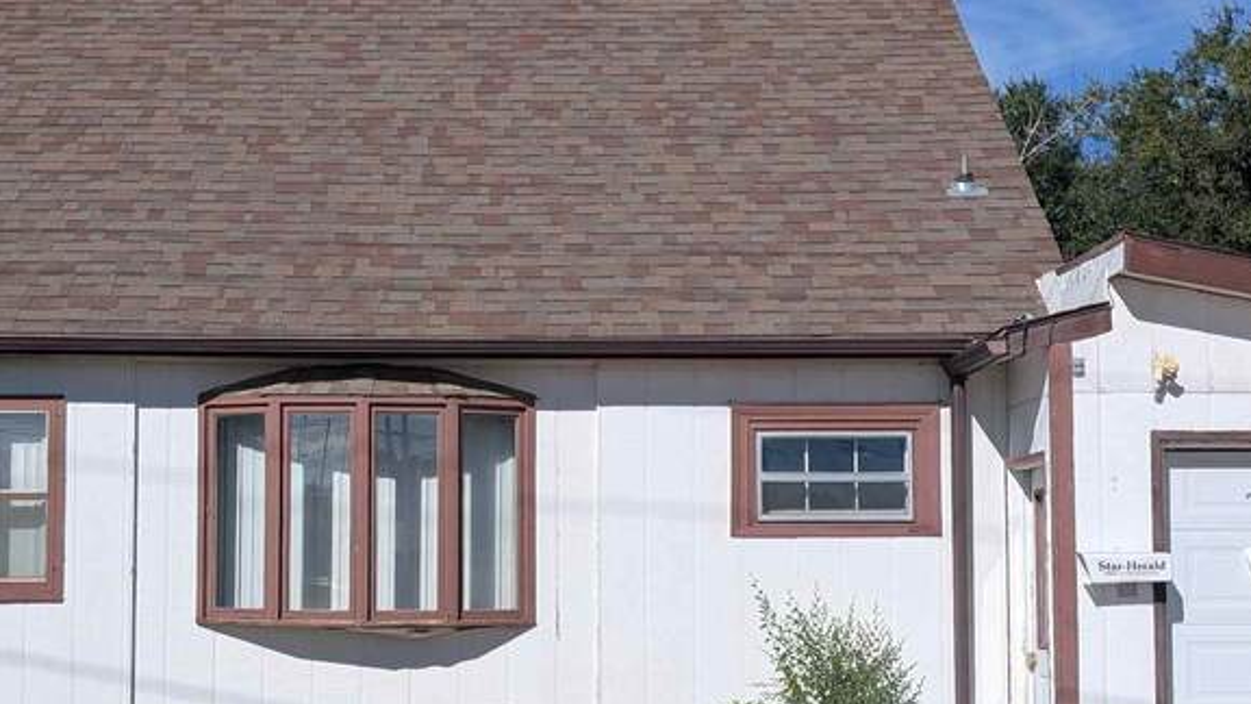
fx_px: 1924
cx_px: 514
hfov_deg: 35.9
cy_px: 519
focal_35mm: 58
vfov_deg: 20.6
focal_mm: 6.9
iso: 21
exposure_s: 1/2037
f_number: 1.68
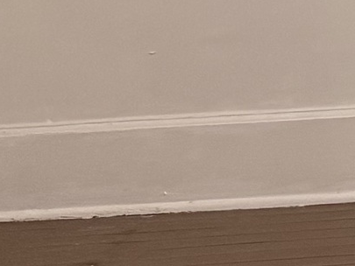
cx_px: 1175
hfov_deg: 8.5
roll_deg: +1.6
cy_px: -290
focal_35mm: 182
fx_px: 1867
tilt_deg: -4.4
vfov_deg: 7.8
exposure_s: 1/60
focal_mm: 6.76
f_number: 1.78
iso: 320
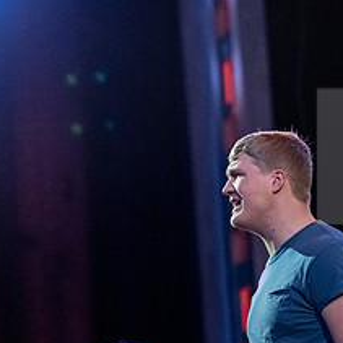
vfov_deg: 6.0
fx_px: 3273
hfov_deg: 6.0
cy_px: 285
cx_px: 268
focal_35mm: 292
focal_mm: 125
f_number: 2.8
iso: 4000
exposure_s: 1/320
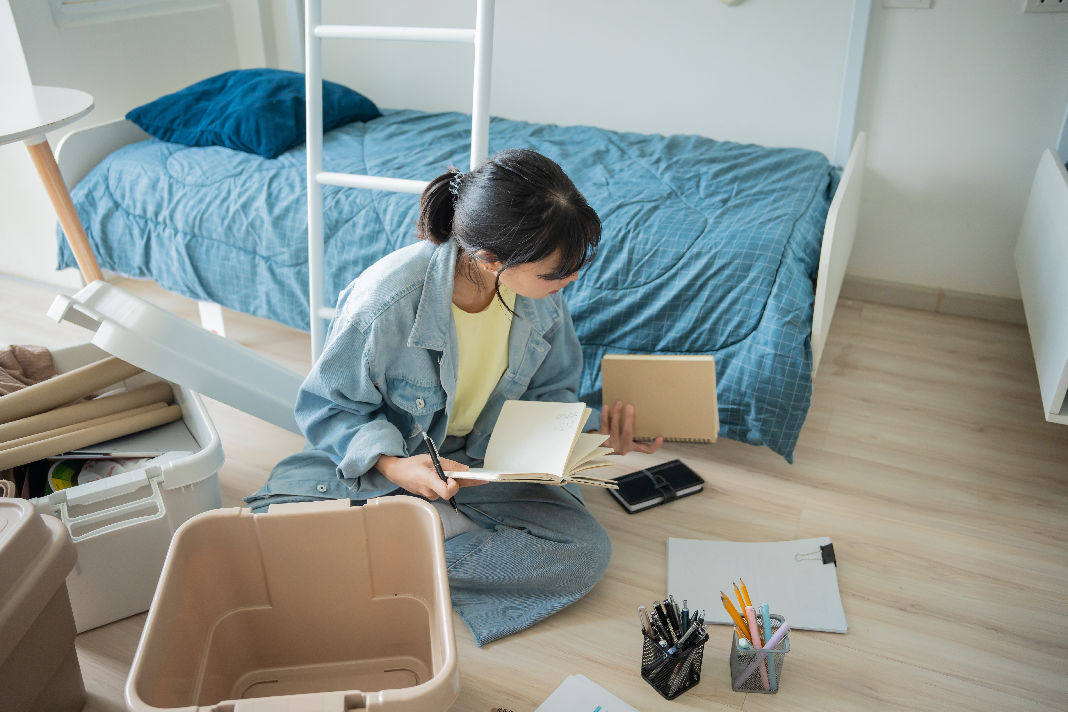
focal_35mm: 28
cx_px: 534
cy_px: 356
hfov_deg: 65.5
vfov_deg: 46.4
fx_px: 831
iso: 640
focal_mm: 28
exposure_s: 1/200
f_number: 2.8
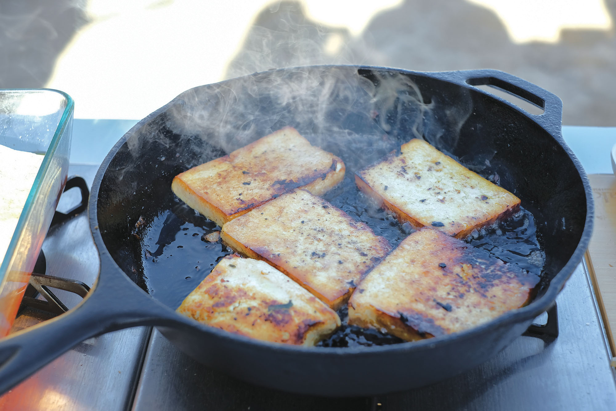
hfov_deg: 37.5
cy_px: 206
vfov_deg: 25.5
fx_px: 907
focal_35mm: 53
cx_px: 308
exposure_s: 1/250
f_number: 4
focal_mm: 35
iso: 200
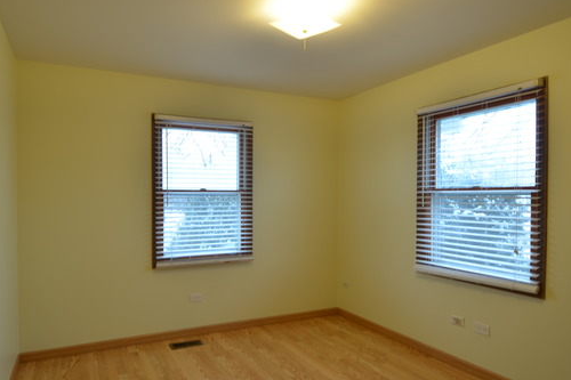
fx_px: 365
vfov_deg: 55.0
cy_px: 202
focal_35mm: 23
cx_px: 236
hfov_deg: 75.5
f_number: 4
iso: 100
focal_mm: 12
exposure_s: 1/8
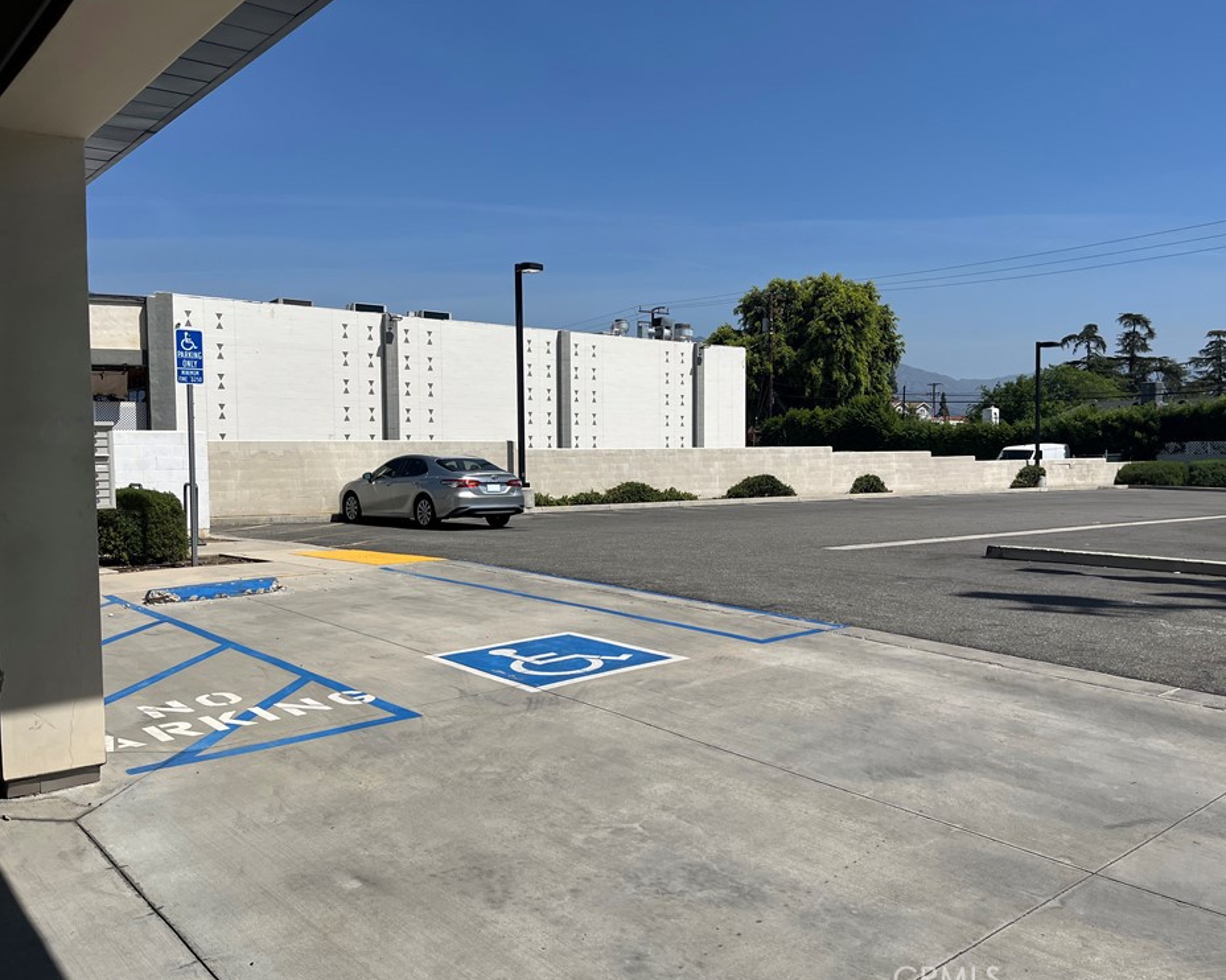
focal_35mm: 28
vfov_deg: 51.5
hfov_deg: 62.2
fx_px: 1016
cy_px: 490
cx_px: 612
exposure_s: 1/6897
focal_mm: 5.1
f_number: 1.6
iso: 50
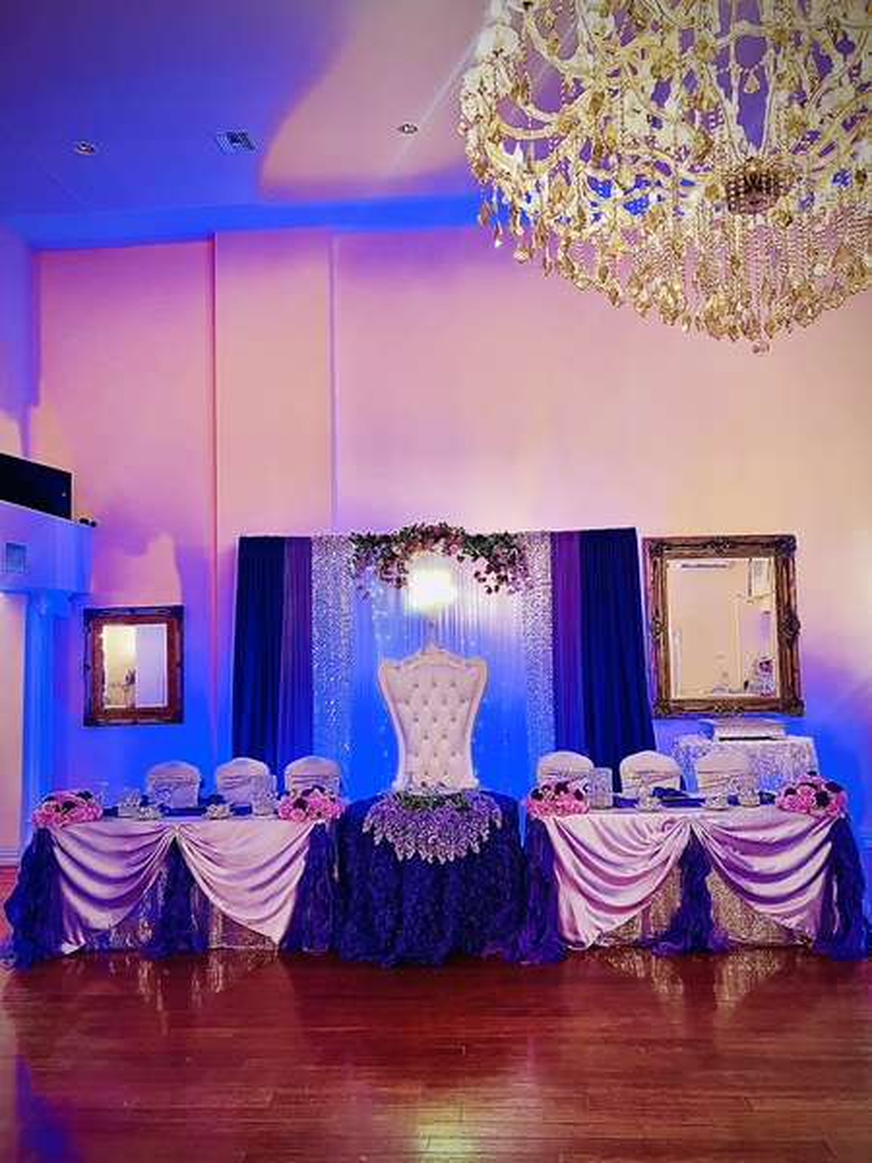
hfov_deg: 53.1
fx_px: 873
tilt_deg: +4.3
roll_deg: +1.1
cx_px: 436
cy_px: 582
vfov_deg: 67.3
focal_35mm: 26
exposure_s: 1/60
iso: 200
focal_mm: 5.7
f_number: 1.5
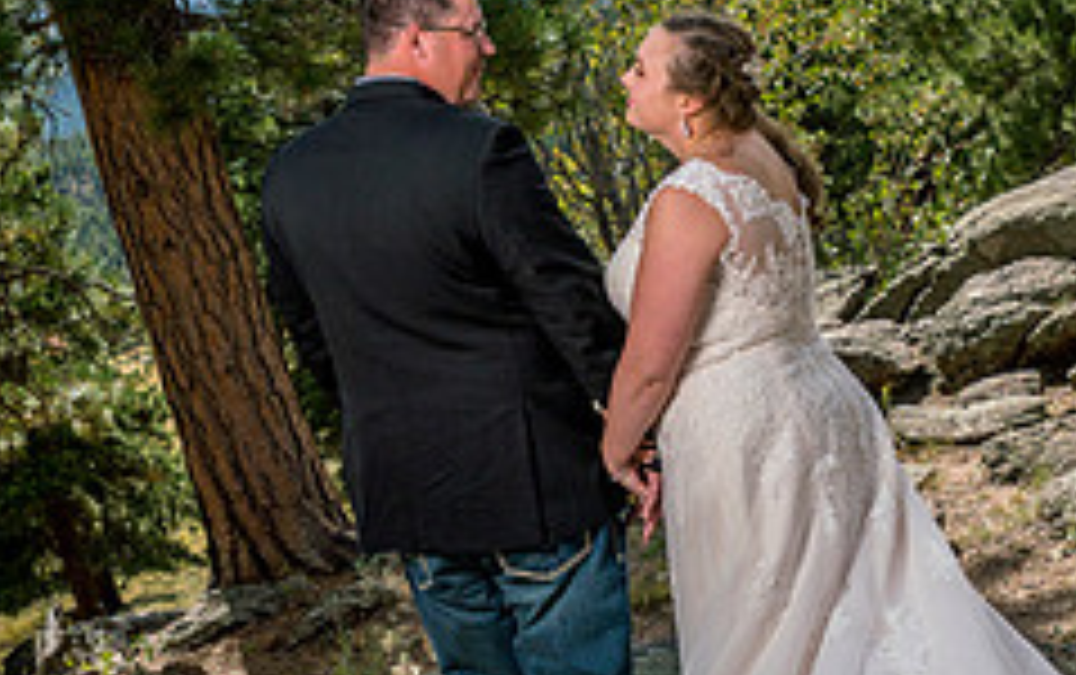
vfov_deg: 18.8
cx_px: 671
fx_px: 2026
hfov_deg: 29.6
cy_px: 486
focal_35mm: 69
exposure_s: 1/2000
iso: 250
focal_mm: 24
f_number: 4.5
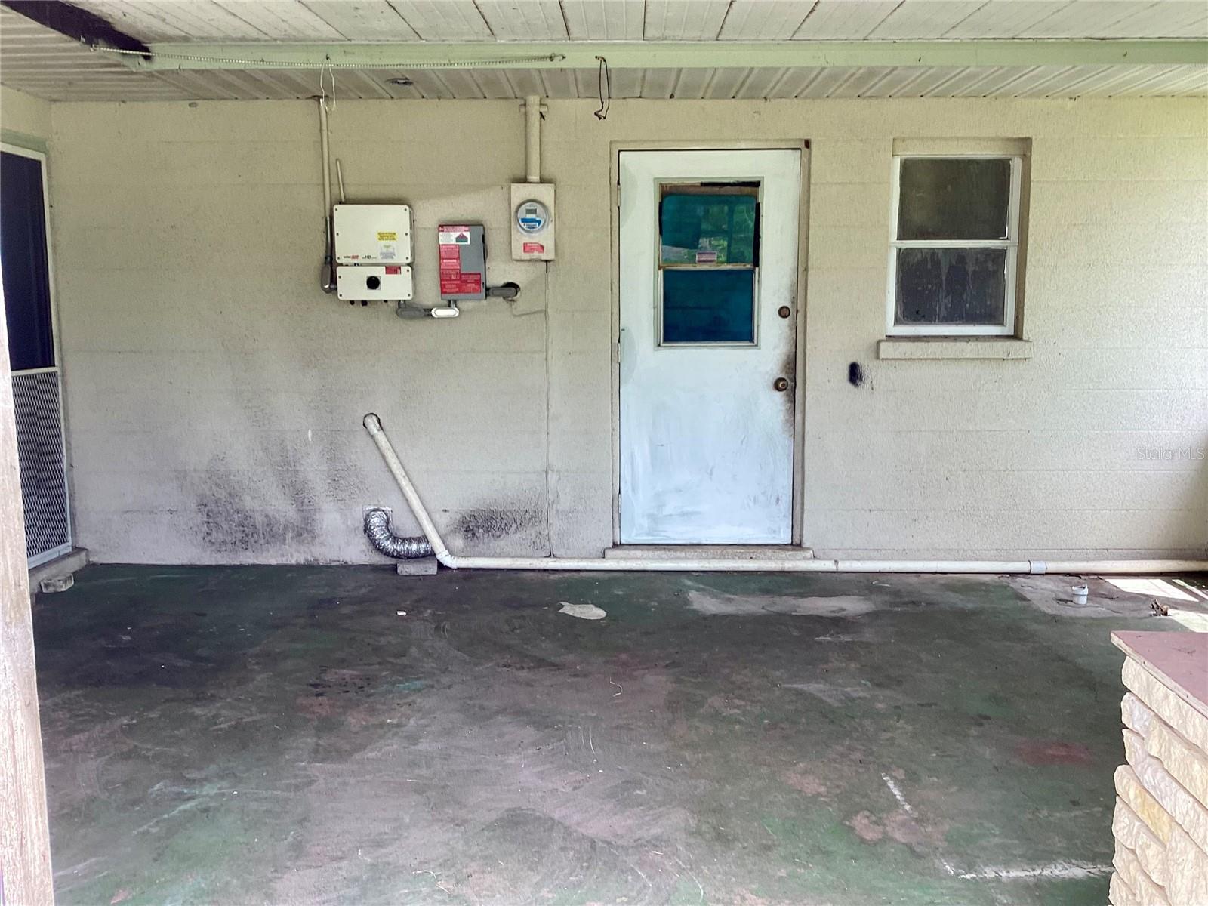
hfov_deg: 58.4
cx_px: 604
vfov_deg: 45.4
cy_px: 453
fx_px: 1082
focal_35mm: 31
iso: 25
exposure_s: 1/100
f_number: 2.4
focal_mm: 3.3
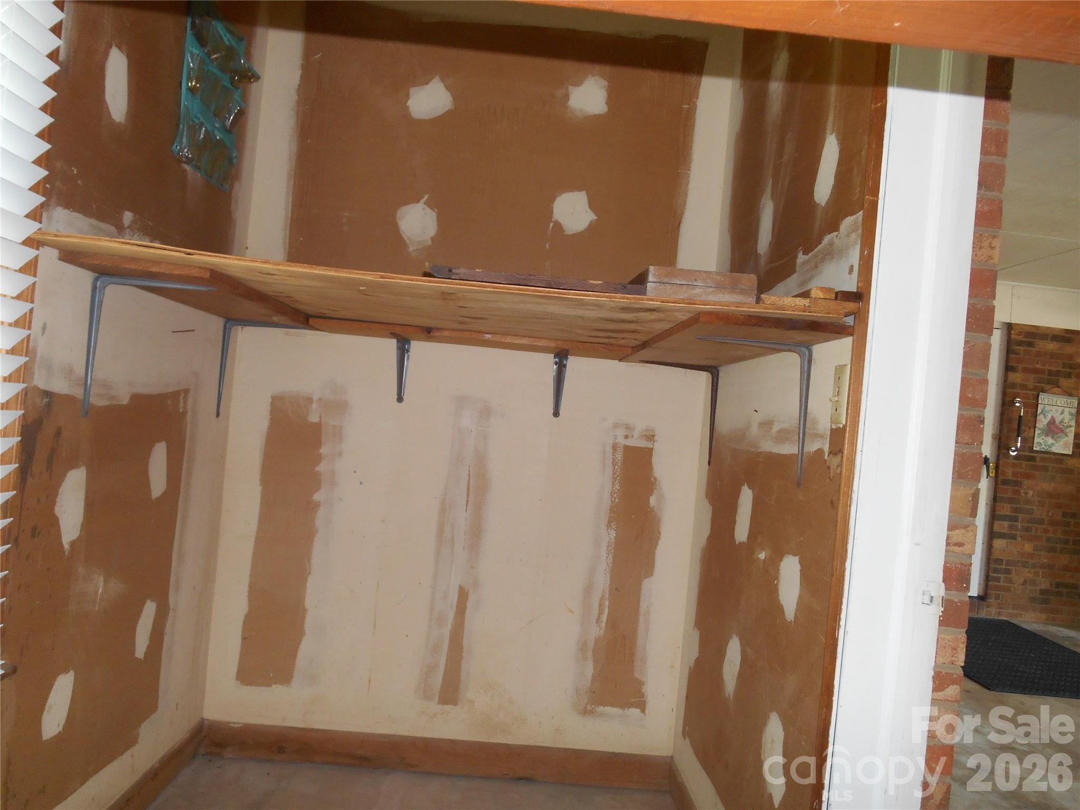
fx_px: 811
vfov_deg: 53.1
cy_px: 405
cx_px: 540
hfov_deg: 67.3
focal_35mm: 26
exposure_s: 1/25
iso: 220
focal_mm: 4.7
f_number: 3.4
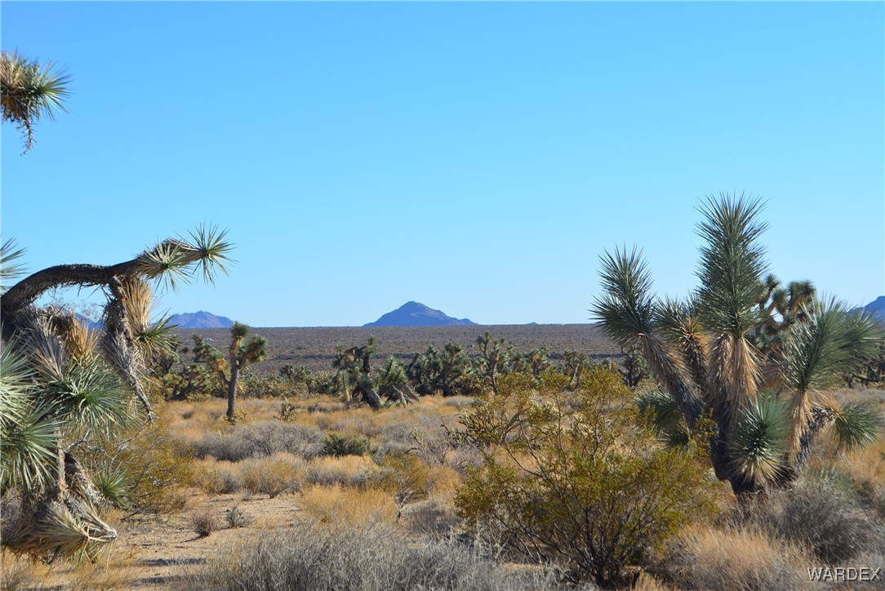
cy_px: 296
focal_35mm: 82
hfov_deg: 24.6
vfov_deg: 16.6
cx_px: 442
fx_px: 2029
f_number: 10
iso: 200
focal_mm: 55
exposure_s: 1/320
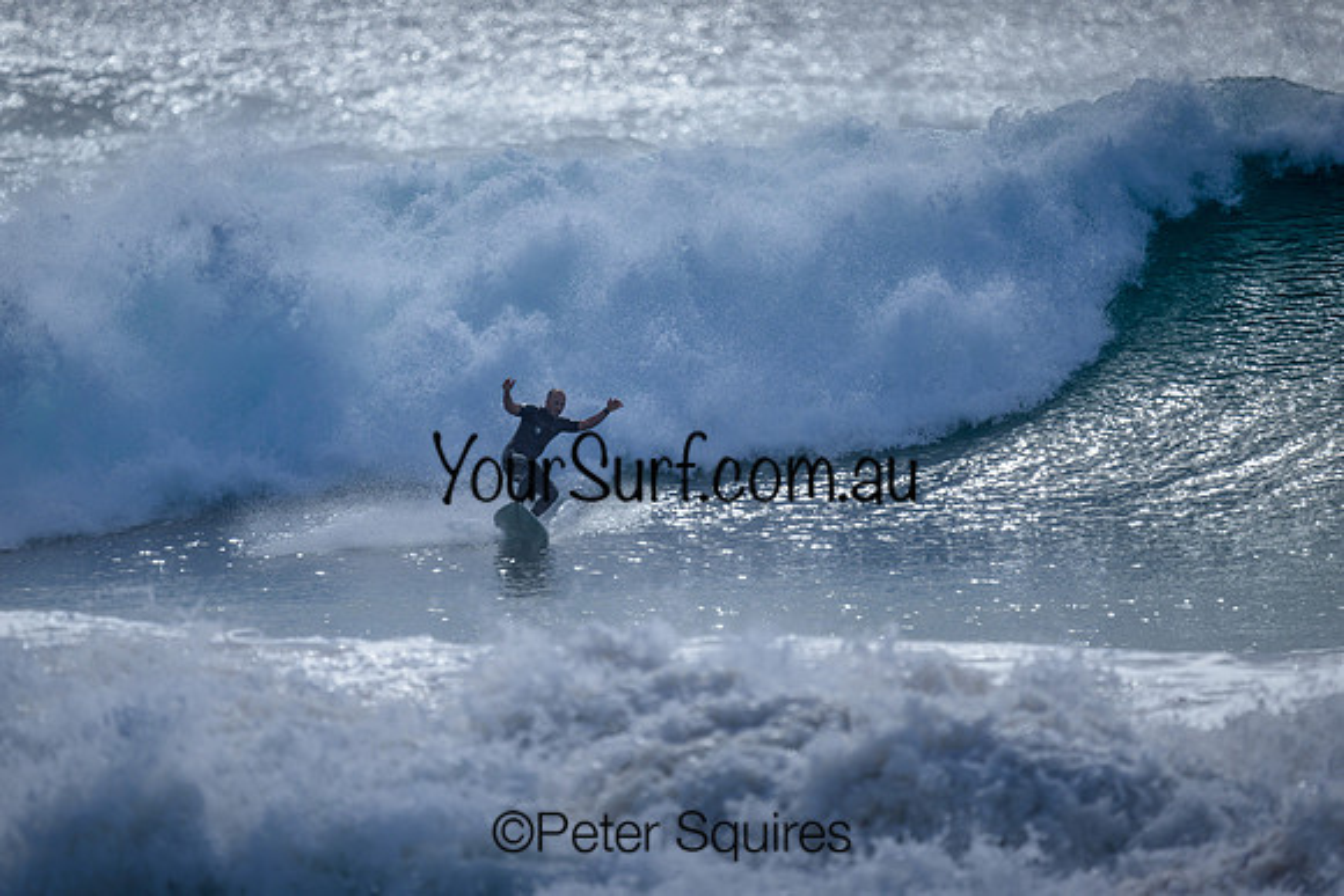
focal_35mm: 800
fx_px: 29872
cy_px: 448
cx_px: 672
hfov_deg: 2.6
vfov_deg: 1.7
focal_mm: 800
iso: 160
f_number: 6.3
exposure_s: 1/2000
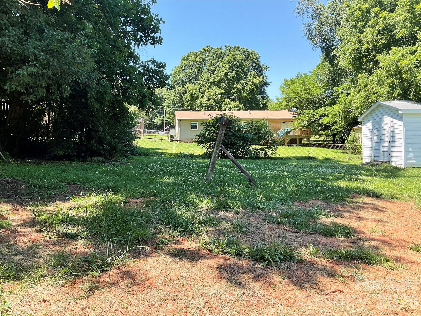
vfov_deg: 48.2
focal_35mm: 29
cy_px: 158
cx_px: 210
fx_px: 353
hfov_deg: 61.7
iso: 16
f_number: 1.8
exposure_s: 1/504
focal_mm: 3
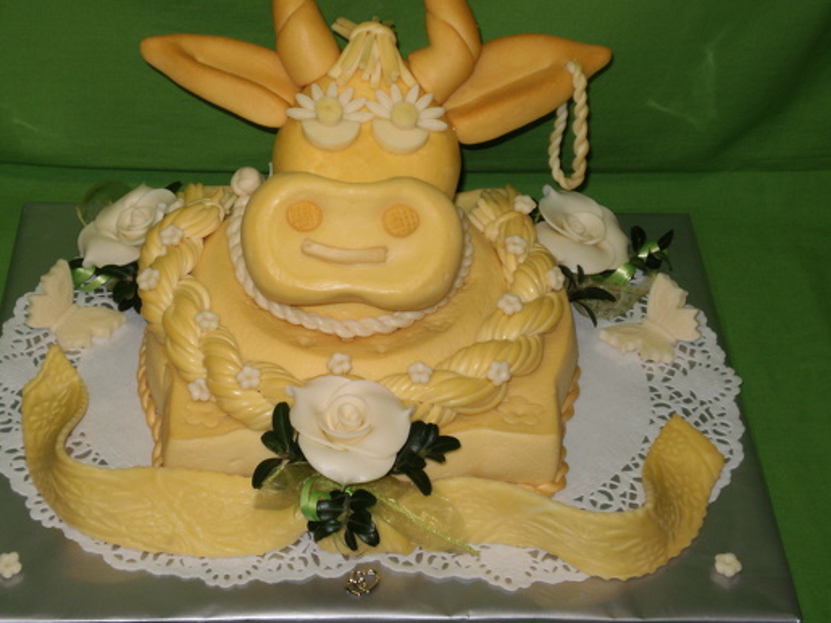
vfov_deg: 19.1
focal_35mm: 77
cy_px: 265
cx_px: 334
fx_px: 1848
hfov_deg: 25.3
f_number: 4.2
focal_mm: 10.3
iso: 100
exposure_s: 1/40
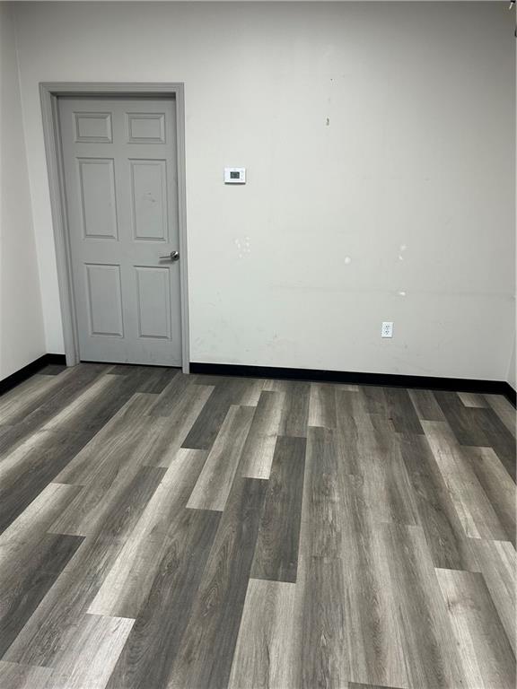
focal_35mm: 26
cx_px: 258
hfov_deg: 53.1
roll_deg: -2.0
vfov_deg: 67.3
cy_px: 344
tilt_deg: -17.3
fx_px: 518
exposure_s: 1/120
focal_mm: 5.7
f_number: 1.5
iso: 100
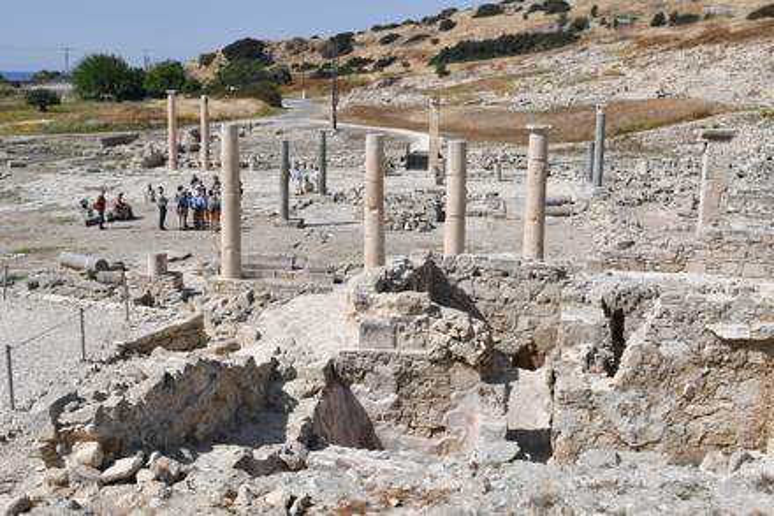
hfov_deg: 43.6
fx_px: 967
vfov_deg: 29.8
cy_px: 258
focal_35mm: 45
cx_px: 387
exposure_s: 1/500
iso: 200
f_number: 11
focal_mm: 30
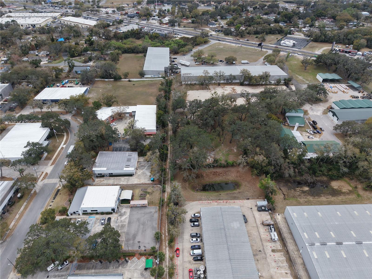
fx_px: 258
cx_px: 186
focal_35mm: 24
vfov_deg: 56.8
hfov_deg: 71.6
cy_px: 140
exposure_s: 1/1000
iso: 100
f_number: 1.8
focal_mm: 8.67
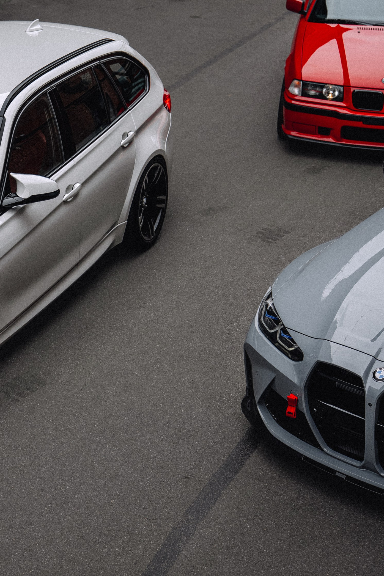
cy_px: 206
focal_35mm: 88
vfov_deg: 23.1
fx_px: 1408
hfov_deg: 15.4
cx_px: 51
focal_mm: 48
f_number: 3.2
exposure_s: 1/800
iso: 200
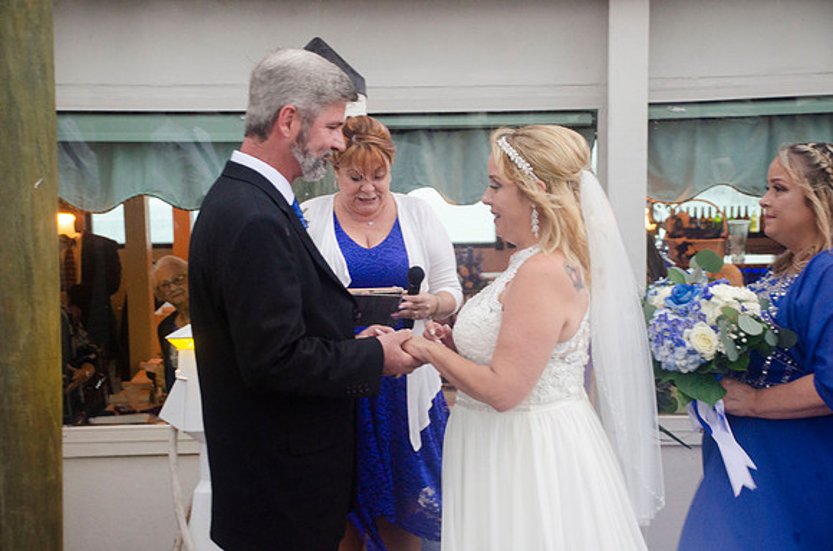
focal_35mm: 66
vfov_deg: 20.5
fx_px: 1524
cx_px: 416
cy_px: 276
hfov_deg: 30.6
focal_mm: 44
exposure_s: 1/30
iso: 800
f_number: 5
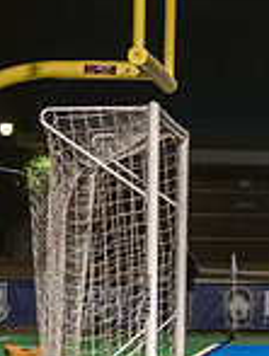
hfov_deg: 4.1
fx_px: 3704
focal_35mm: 359
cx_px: 731
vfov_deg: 5.5
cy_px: 380
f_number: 3.5
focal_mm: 70
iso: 2500
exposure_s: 1/320
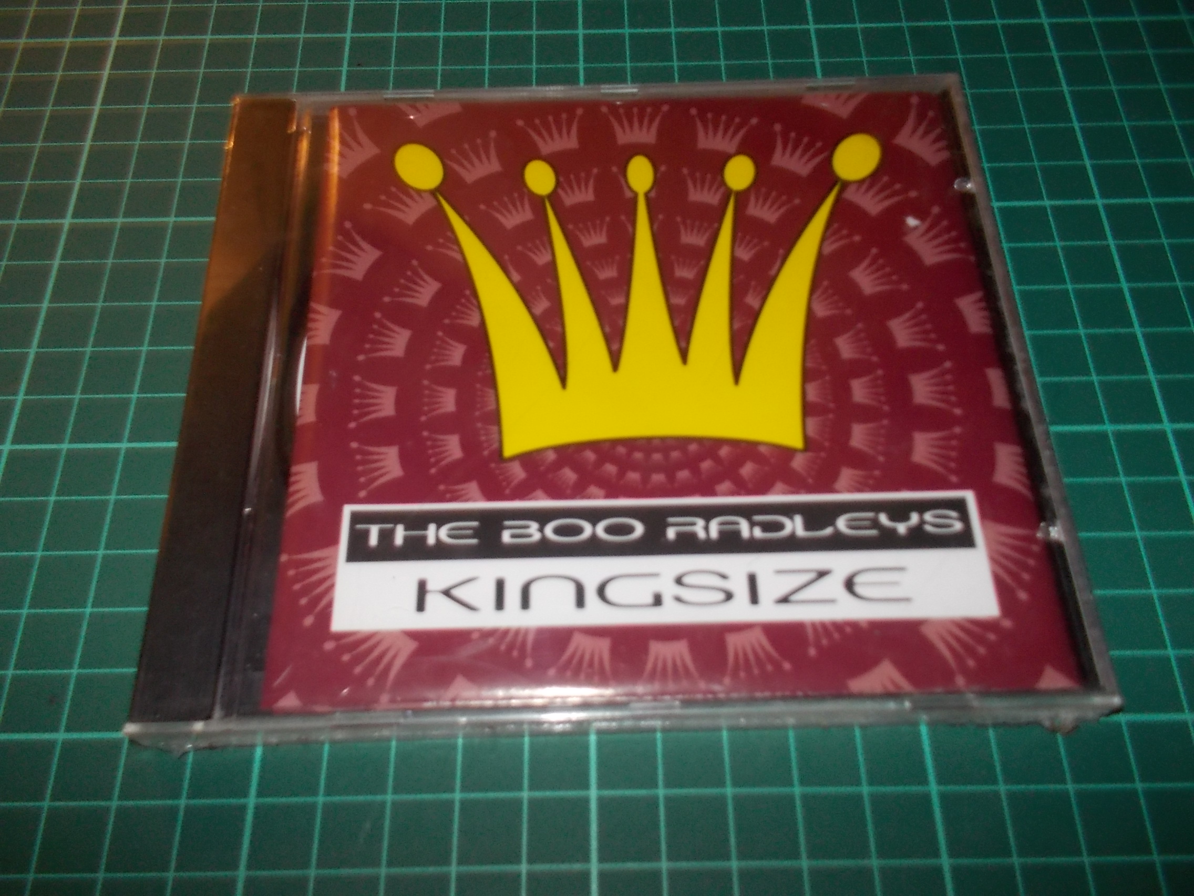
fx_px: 1000
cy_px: 448
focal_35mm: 29
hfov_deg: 61.7
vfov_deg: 48.2
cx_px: 597
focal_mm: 4.1
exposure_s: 1/30
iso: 200
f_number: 3.3
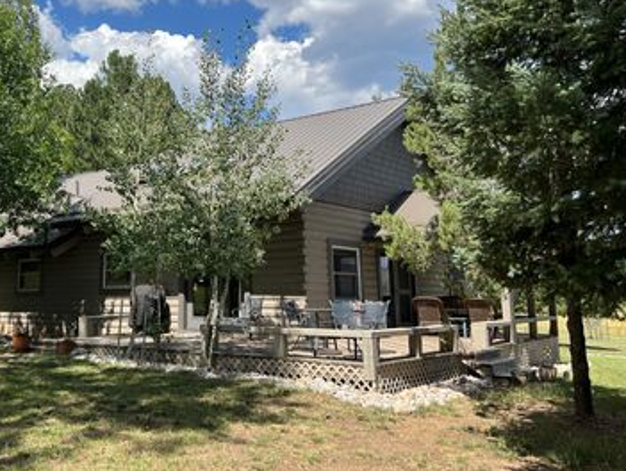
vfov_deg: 38.5
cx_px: 202
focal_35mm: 37
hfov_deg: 49.1
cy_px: 178
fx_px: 670
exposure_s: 1/3356
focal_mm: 5.7
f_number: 1.5
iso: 50
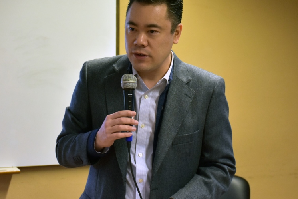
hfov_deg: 19.8
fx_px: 852
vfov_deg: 13.3
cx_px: 178
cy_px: 95
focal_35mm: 103
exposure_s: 1/60
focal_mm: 50
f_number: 4.8
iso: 900
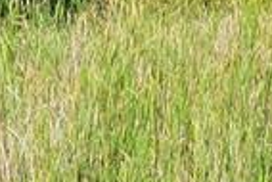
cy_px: 508
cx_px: 111
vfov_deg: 7.3
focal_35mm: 172
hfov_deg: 11.9
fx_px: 1301
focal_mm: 5.4
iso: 20
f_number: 1.8
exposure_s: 1/895
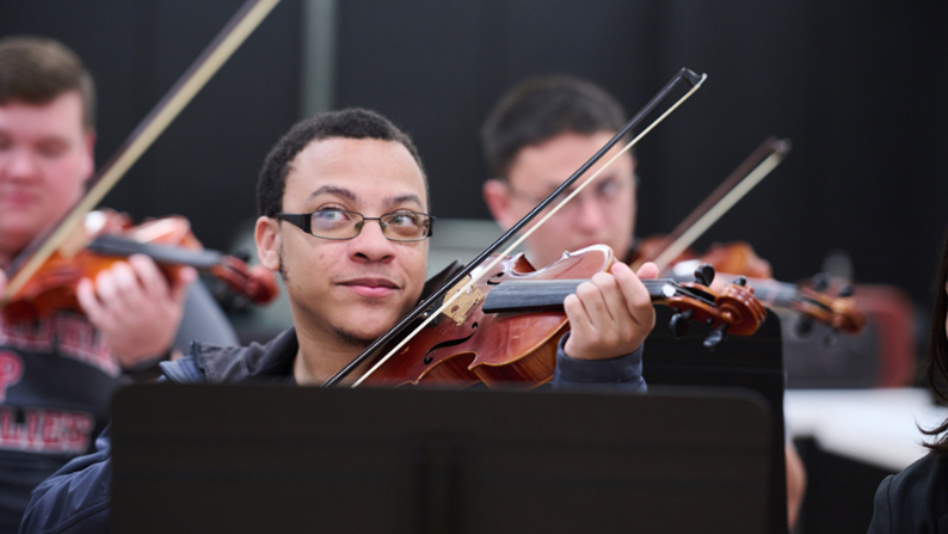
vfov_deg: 7.9
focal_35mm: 153
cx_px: 475
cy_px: 271
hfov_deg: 14.0
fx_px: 3847
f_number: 2.8
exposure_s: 1/200
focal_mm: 145
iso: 1600
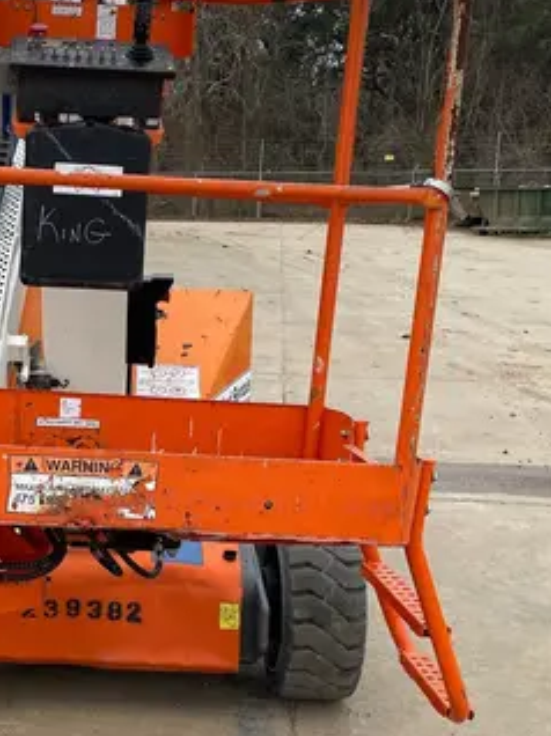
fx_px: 1275
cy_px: 473
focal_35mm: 60
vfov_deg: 32.0
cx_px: 60
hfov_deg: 23.8
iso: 32
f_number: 1.6
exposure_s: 1/917
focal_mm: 4.2
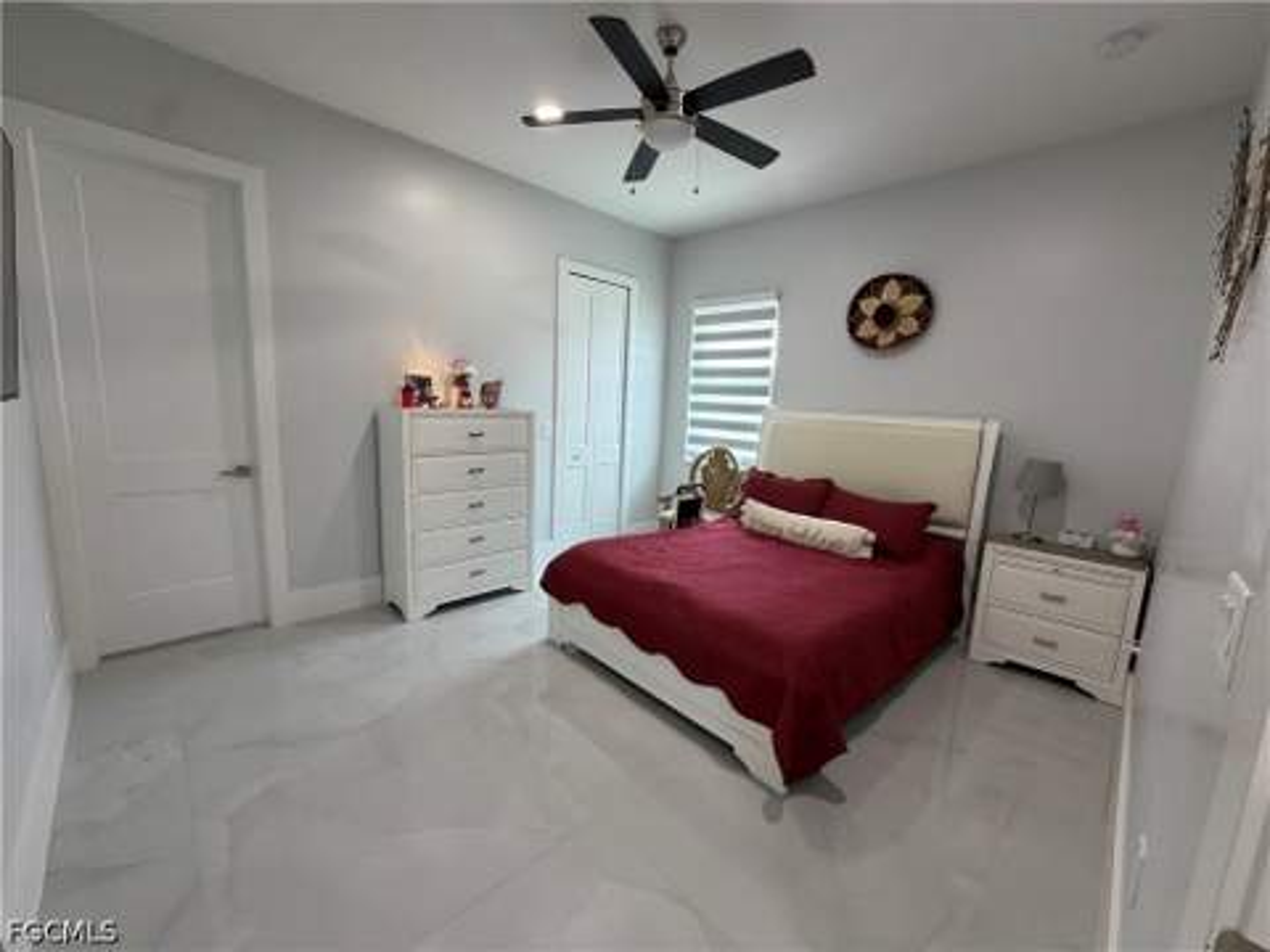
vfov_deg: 85.7
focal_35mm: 14
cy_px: 476
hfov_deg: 102.1
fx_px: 514
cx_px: 635
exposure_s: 1/60
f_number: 2.2
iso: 160
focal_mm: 2.22
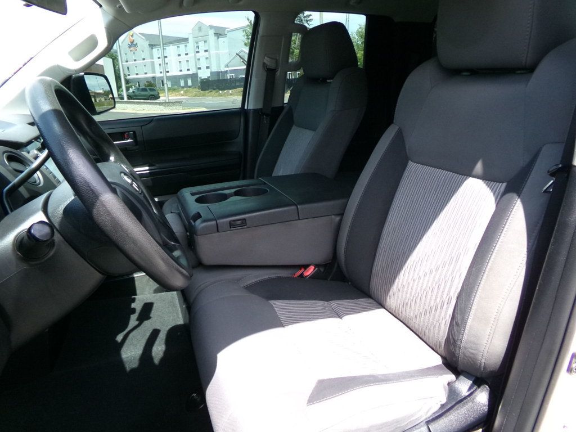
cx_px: 288
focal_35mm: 24
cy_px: 216
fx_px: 399
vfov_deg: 56.8
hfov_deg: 71.6
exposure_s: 1/60
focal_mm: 4.3
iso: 469
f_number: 11.07
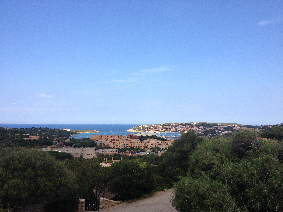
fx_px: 286
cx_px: 142
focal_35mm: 35
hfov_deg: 52.6
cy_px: 106
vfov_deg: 40.7
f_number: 2.4
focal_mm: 4.28
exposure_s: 1/1227
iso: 50
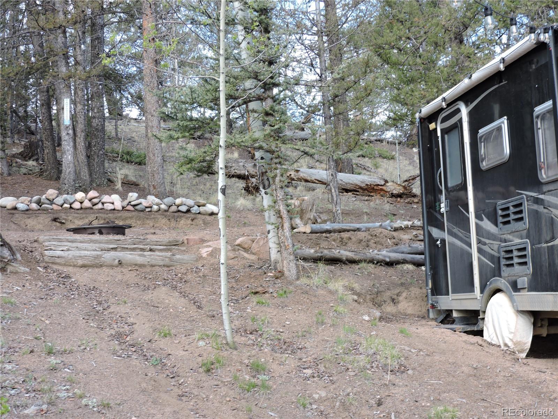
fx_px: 758
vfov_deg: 30.9
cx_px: 279
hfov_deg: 40.4
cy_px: 210
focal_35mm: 47
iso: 100
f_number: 3.5
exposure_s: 1/60
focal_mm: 8.4
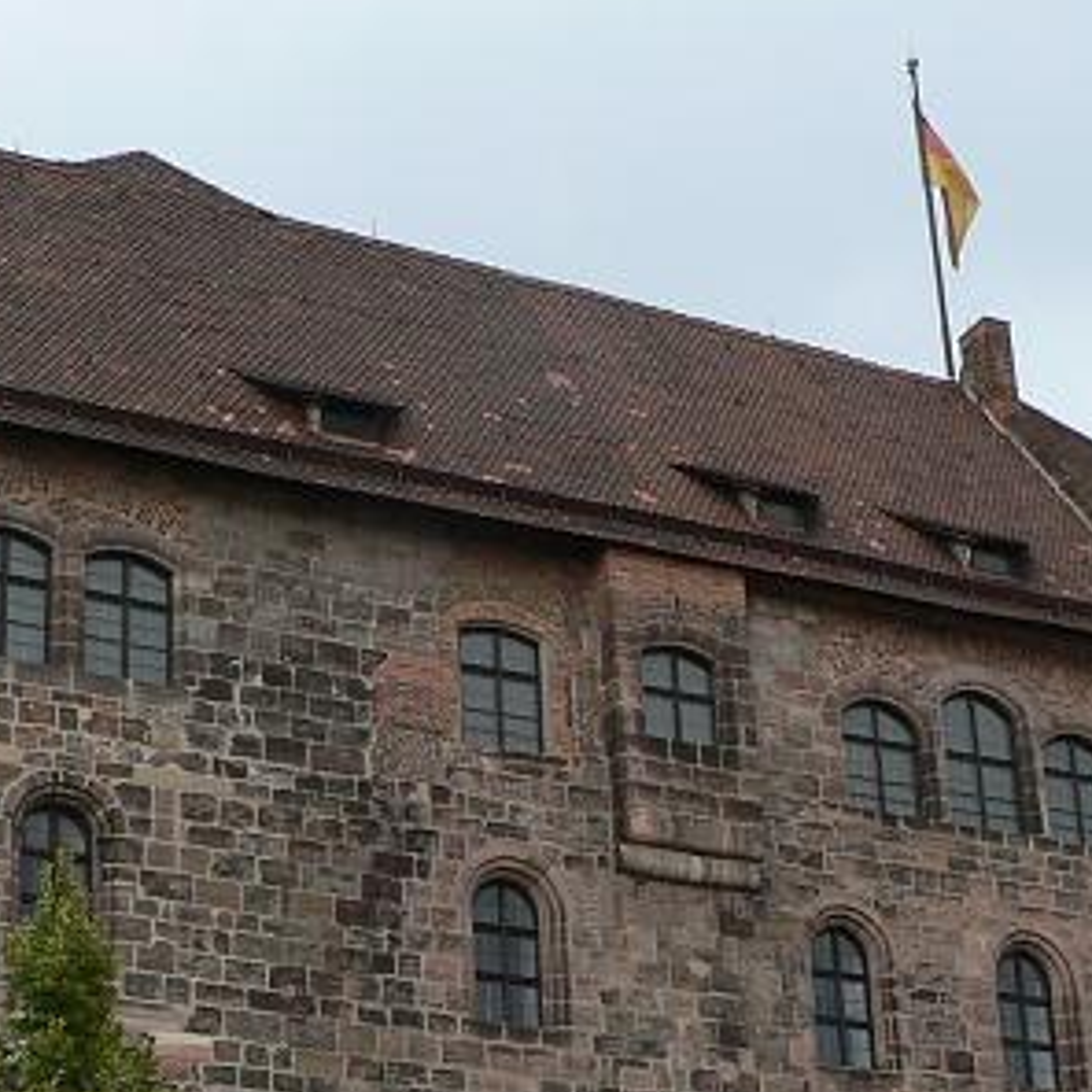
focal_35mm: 86
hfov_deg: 20.1
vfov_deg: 20.1
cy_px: 664
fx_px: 3069
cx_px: 657
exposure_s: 1/250
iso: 80
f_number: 4
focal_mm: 6
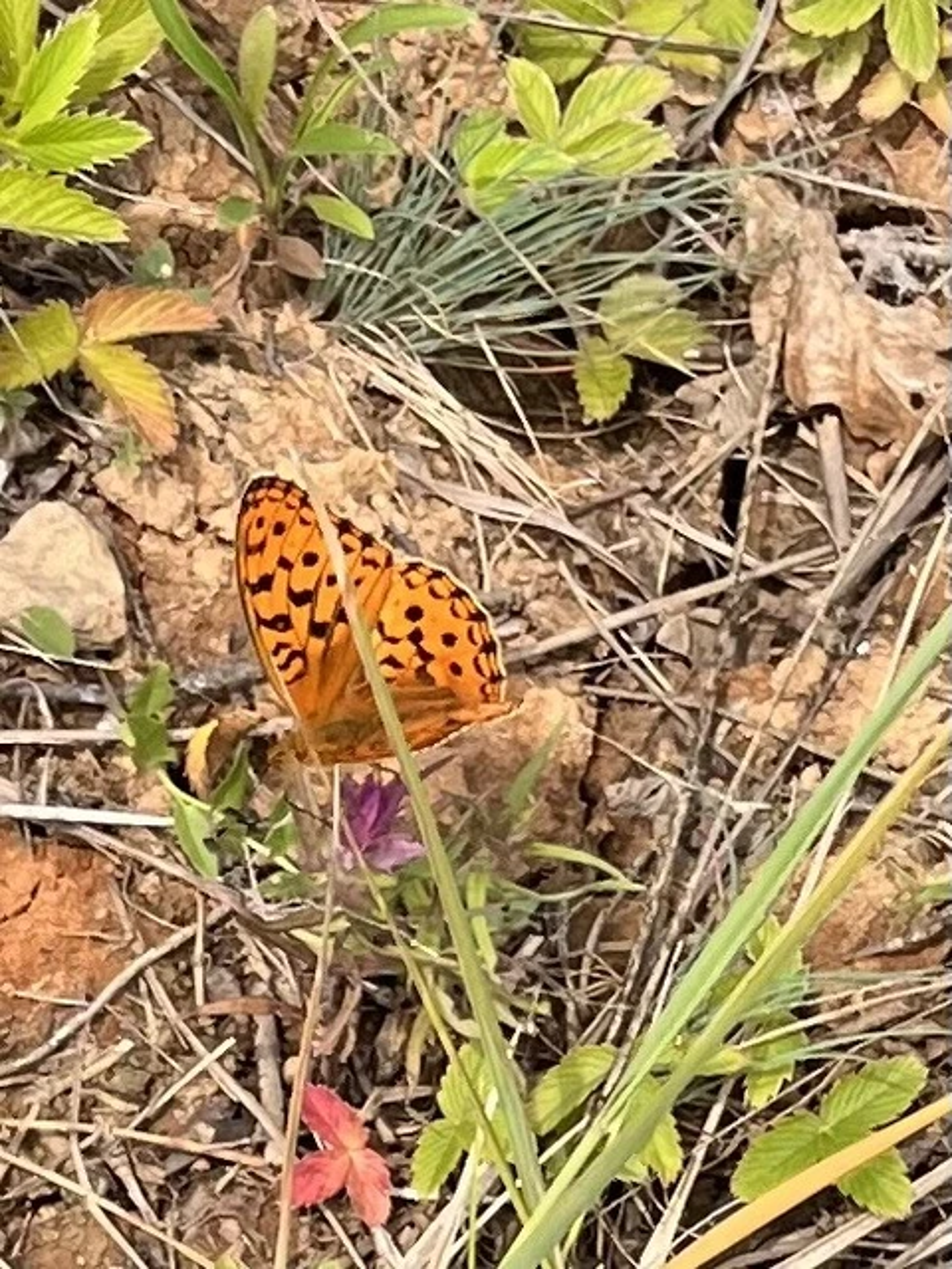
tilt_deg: -66.1
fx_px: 953
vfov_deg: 67.3
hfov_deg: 53.1
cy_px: 634
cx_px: 476
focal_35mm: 26
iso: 50
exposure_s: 1/1151
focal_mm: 5.1
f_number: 1.6
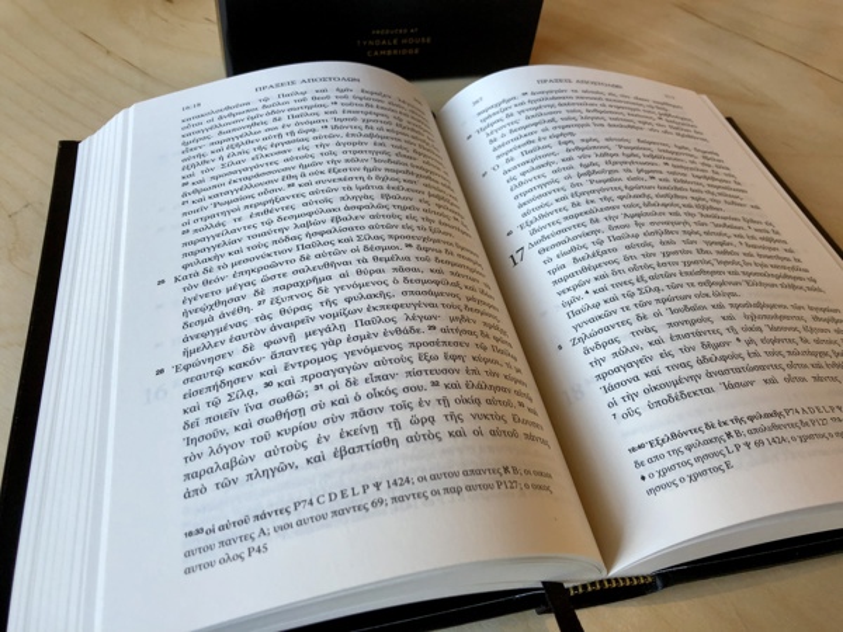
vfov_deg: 49.7
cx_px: 422
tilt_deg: -49.3
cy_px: 316
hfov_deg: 63.4
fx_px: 682
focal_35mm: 28
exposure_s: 1/120
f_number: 1.8
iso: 64
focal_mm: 4
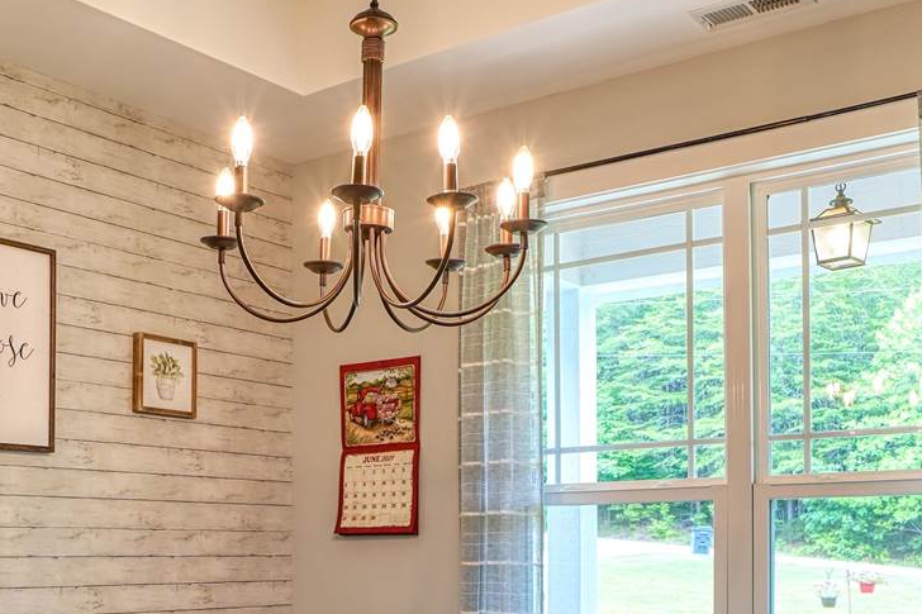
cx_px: 357
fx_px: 1152
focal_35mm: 45
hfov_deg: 43.3
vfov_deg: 28.7
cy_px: 554
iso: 320
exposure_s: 1/30
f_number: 5.6
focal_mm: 16
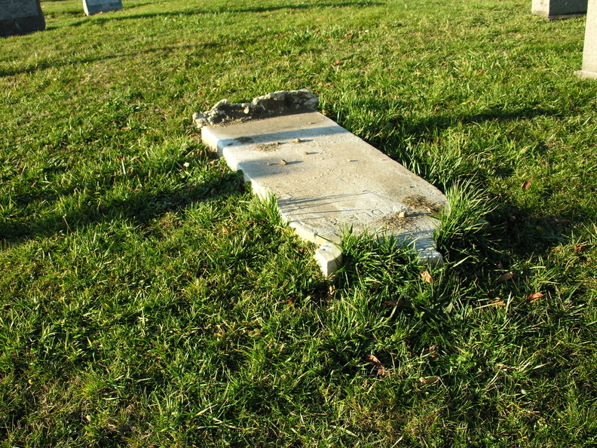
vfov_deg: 40.7
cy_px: 224
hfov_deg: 52.6
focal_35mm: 35
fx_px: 604
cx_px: 298
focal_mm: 8.9
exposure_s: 1/117
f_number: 5
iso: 50
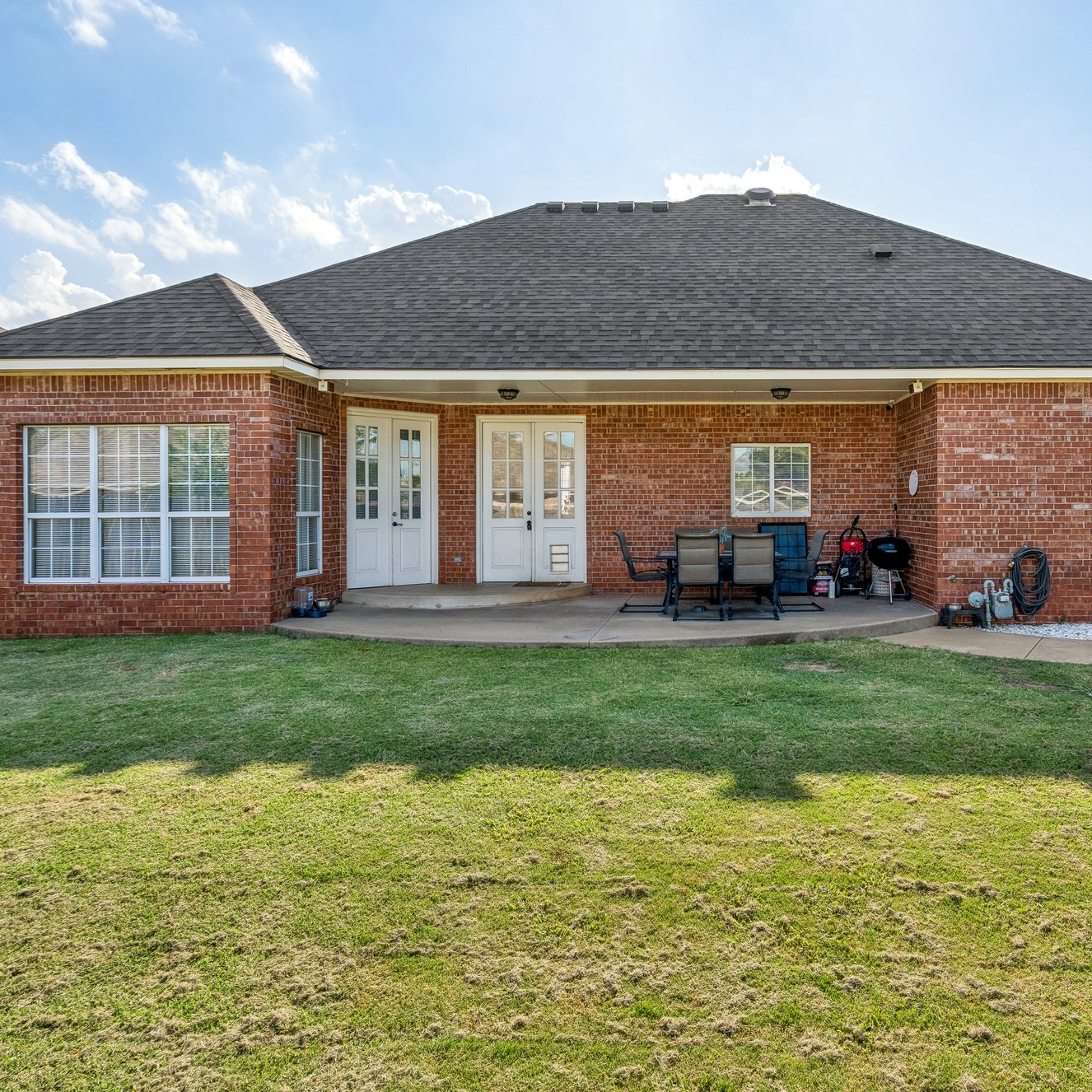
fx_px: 749
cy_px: 531
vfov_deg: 72.1
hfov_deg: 70.6
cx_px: 702
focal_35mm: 21
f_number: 8
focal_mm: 16
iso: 200
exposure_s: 1/500
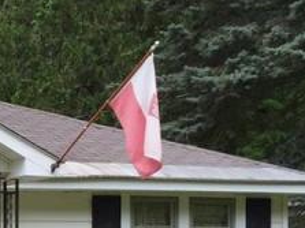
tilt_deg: -3.8
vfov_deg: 10.7
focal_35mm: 133
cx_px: -252
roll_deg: +0.3
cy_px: 360
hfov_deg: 13.3
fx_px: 1171
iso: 32
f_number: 2.2
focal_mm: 4.15
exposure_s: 1/565
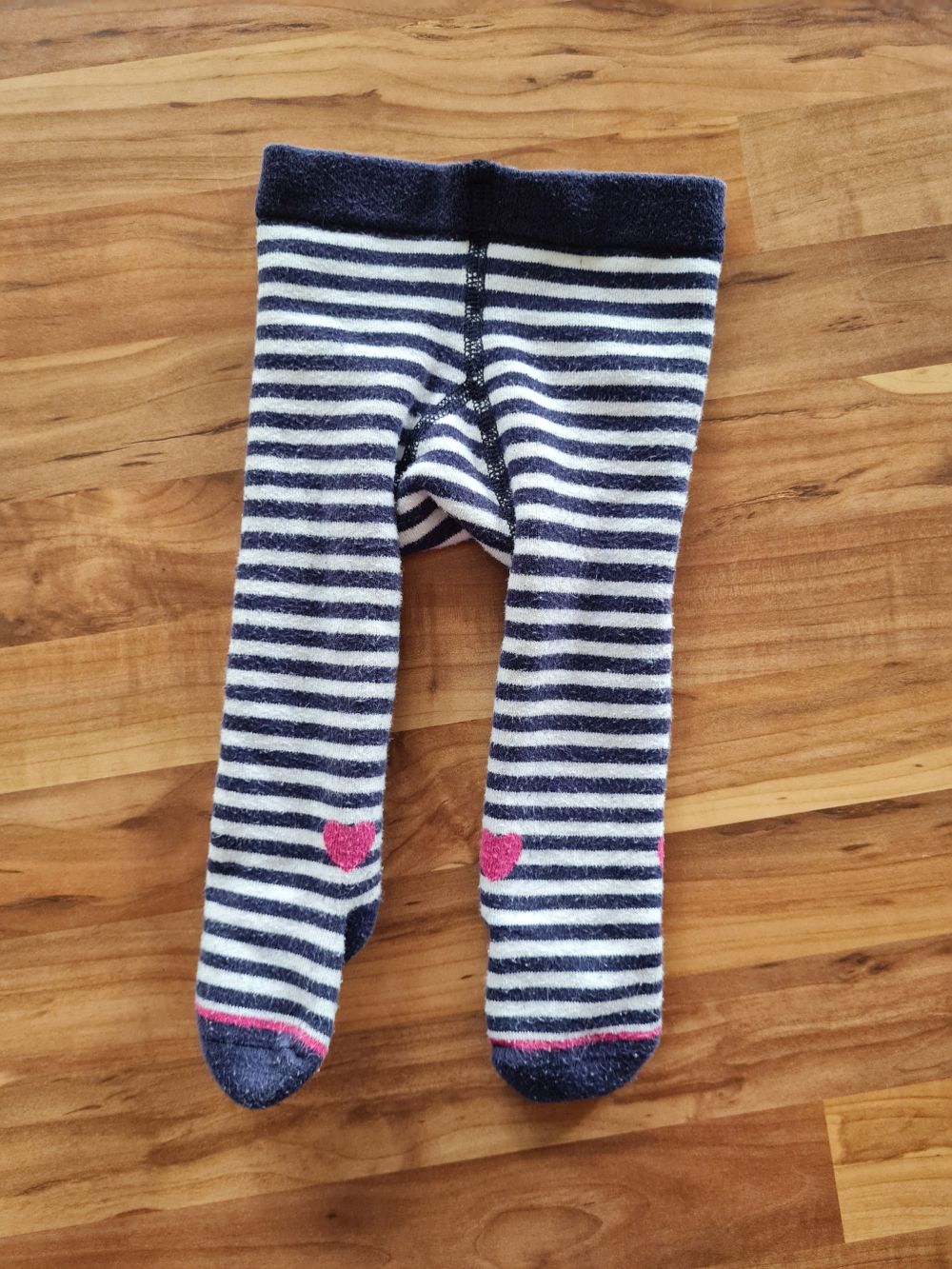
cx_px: 476
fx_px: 953
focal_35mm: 26
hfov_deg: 53.1
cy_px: 634
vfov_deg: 67.3
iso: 320
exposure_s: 1/100
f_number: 1.8
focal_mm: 5.4
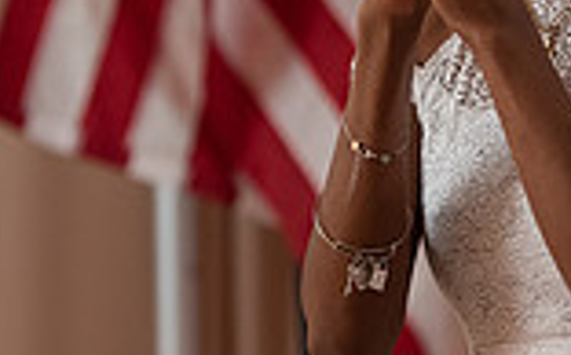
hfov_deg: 4.6
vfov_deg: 2.9
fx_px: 7070
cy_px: -20
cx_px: 417
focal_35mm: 455
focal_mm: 120
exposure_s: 1/200
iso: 1600
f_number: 3.5
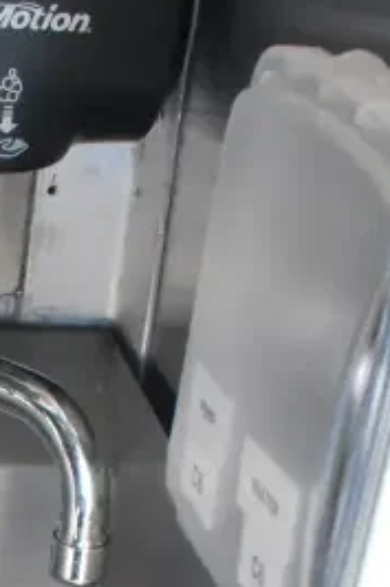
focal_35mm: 124
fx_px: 2017
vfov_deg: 15.3
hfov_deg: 10.6
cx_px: -203
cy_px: 877
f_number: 11
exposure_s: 1/160
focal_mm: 24
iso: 6400
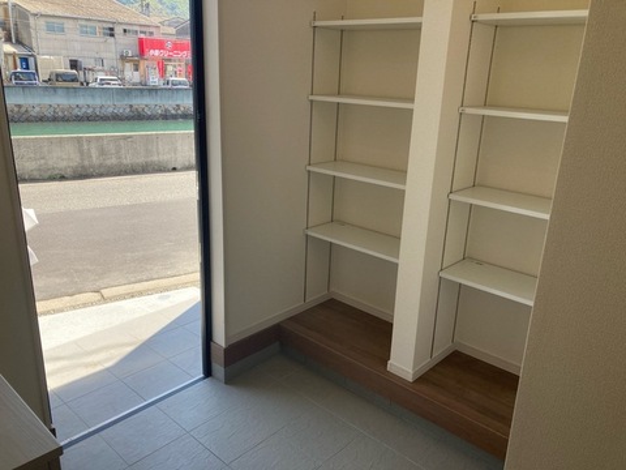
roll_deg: -2.5
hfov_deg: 63.4
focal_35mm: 28
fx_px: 506
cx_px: 313
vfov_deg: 49.7
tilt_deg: -17.0
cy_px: 235
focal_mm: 3.99
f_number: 1.8
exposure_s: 1/407
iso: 20
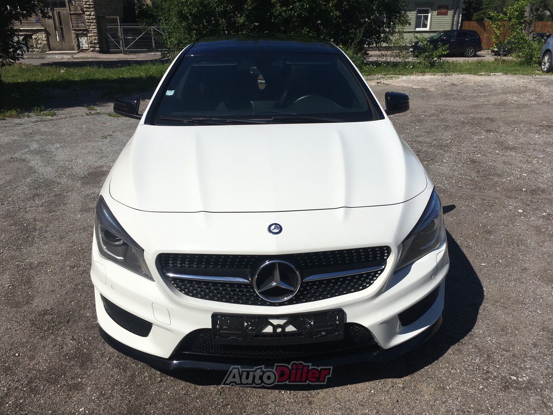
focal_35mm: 29
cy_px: 208
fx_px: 463
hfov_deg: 61.7
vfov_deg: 48.2
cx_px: 276
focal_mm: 4.15
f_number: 2.2
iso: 25
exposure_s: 1/5495
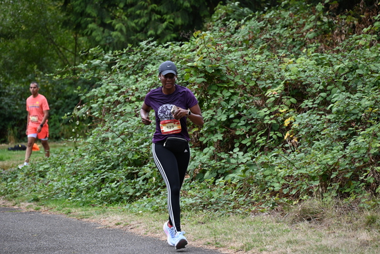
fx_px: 2112
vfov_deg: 6.9
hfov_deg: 10.3
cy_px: 127
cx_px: 190
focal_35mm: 200
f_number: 6.3
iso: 400
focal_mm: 200
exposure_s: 1/320
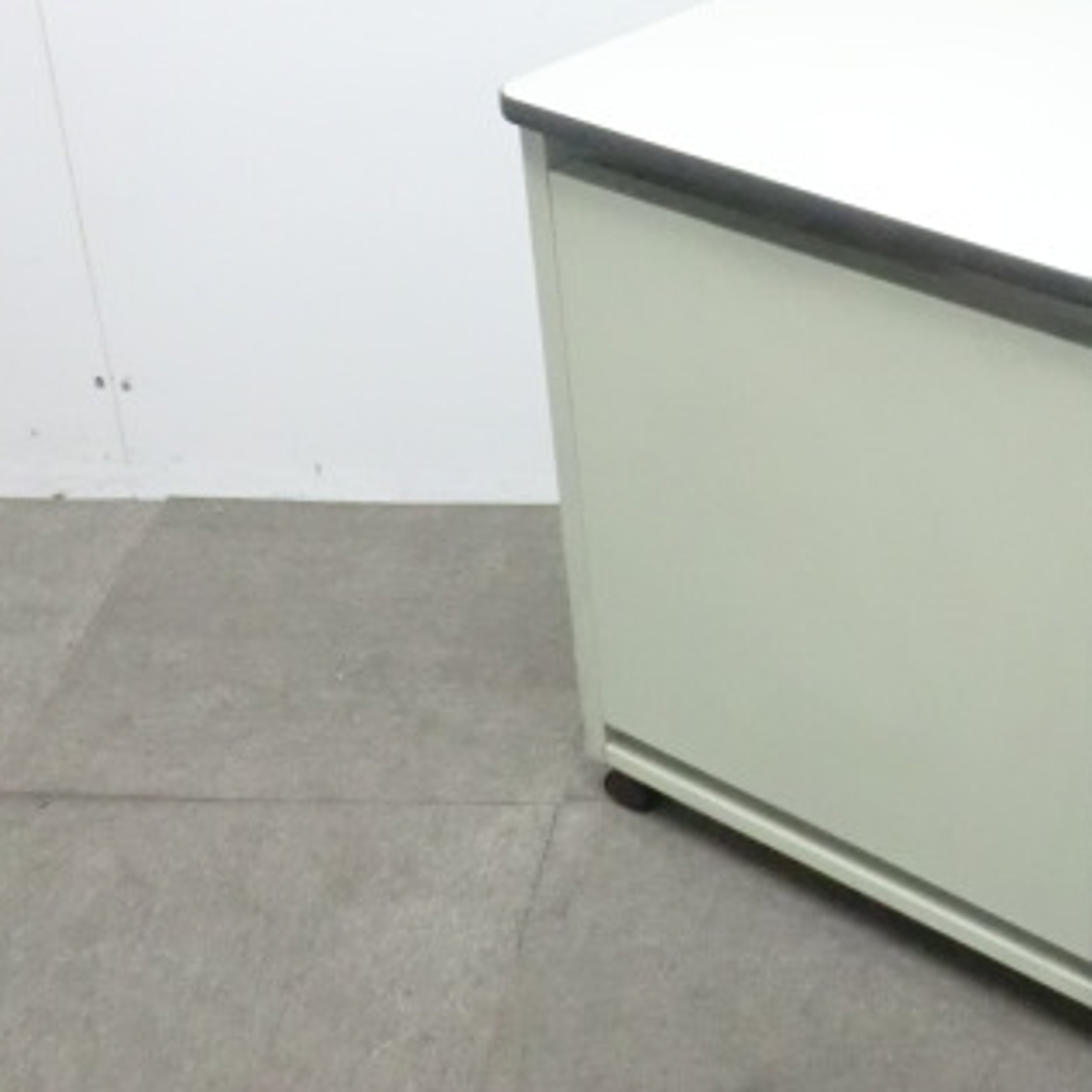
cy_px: 266
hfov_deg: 24.4
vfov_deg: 25.1
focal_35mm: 68
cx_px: 1054
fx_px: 2427
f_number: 3.9
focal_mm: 6.9
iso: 800
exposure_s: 1/30
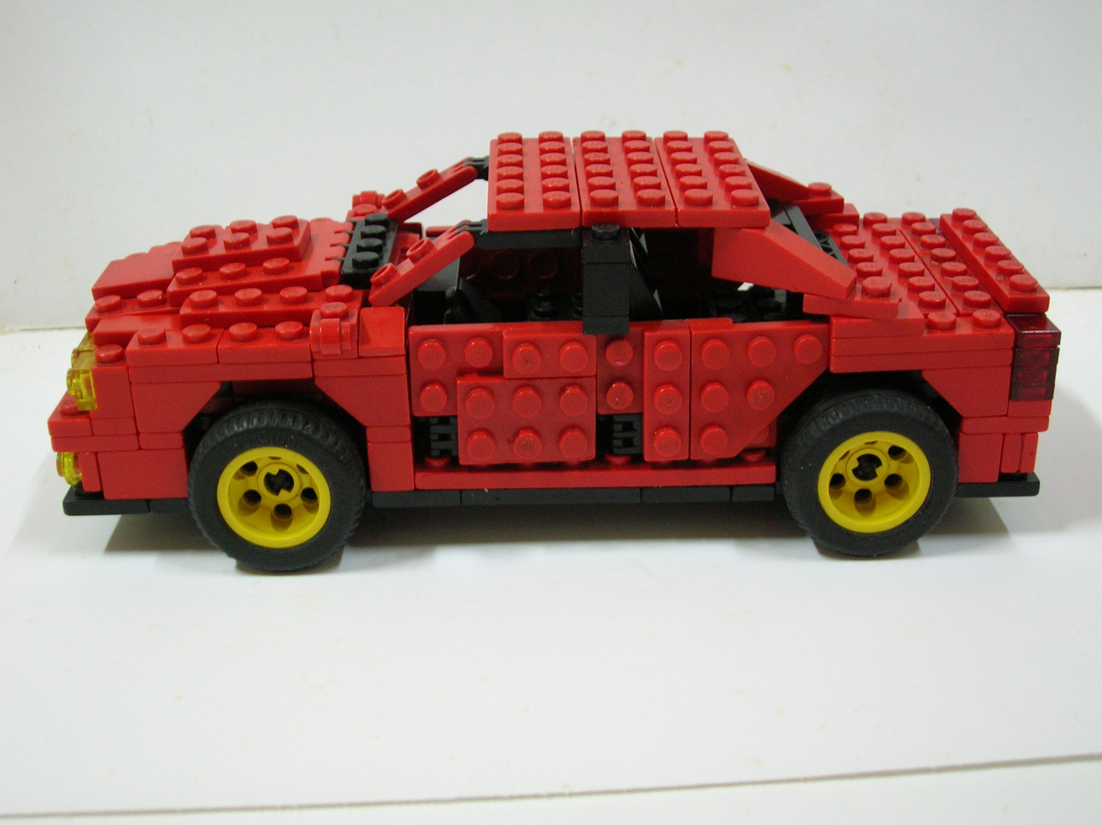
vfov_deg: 31.5
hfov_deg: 41.3
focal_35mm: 46
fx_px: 1463
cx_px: 551
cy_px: 412
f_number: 3.2
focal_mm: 7.7
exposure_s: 1/2.7
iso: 100
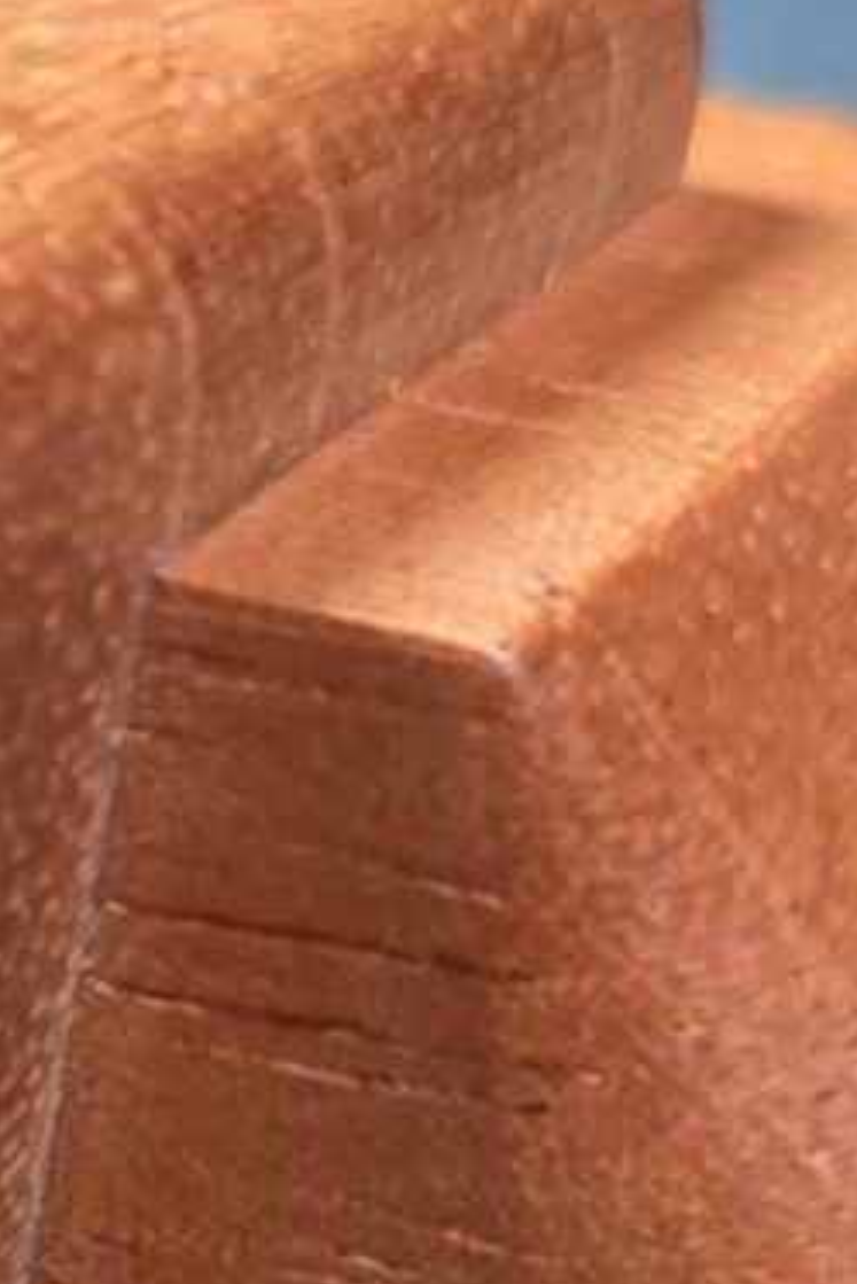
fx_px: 5850
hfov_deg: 8.1
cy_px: 1835
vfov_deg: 12.0
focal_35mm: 164
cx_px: -616
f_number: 1.7
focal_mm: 6.3
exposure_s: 1/60
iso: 1000
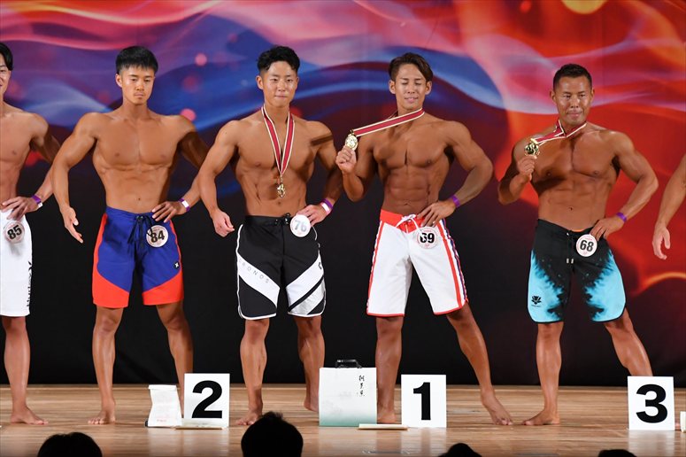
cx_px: 343
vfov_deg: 6.1
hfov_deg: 9.2
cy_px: 228
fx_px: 4285
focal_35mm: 225
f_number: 5.6
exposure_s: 1/400
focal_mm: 150
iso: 3200
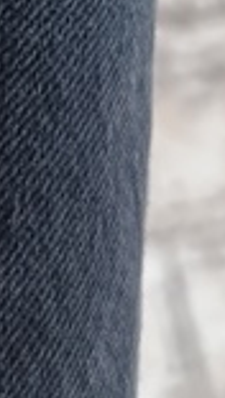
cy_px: -383
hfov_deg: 8.3
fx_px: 1556
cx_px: 92
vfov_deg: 12.8
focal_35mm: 147
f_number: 1.6
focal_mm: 6.14
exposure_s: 1/50
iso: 800
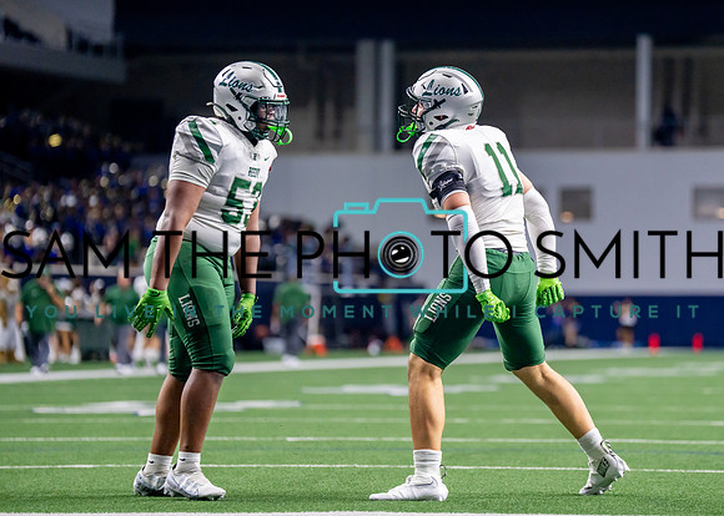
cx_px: 413
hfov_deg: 11.4
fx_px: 3633
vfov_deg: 8.1
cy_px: 245
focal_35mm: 177
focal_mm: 155
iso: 2000
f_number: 2.8
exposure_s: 1/1000
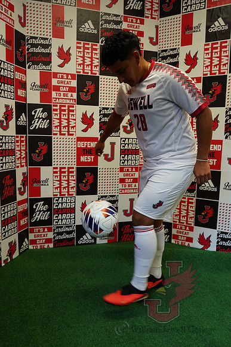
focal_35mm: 28
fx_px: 269
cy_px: 174
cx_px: 116
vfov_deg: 65.5
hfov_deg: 46.4
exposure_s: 1/160
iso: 800
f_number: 4
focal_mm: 28
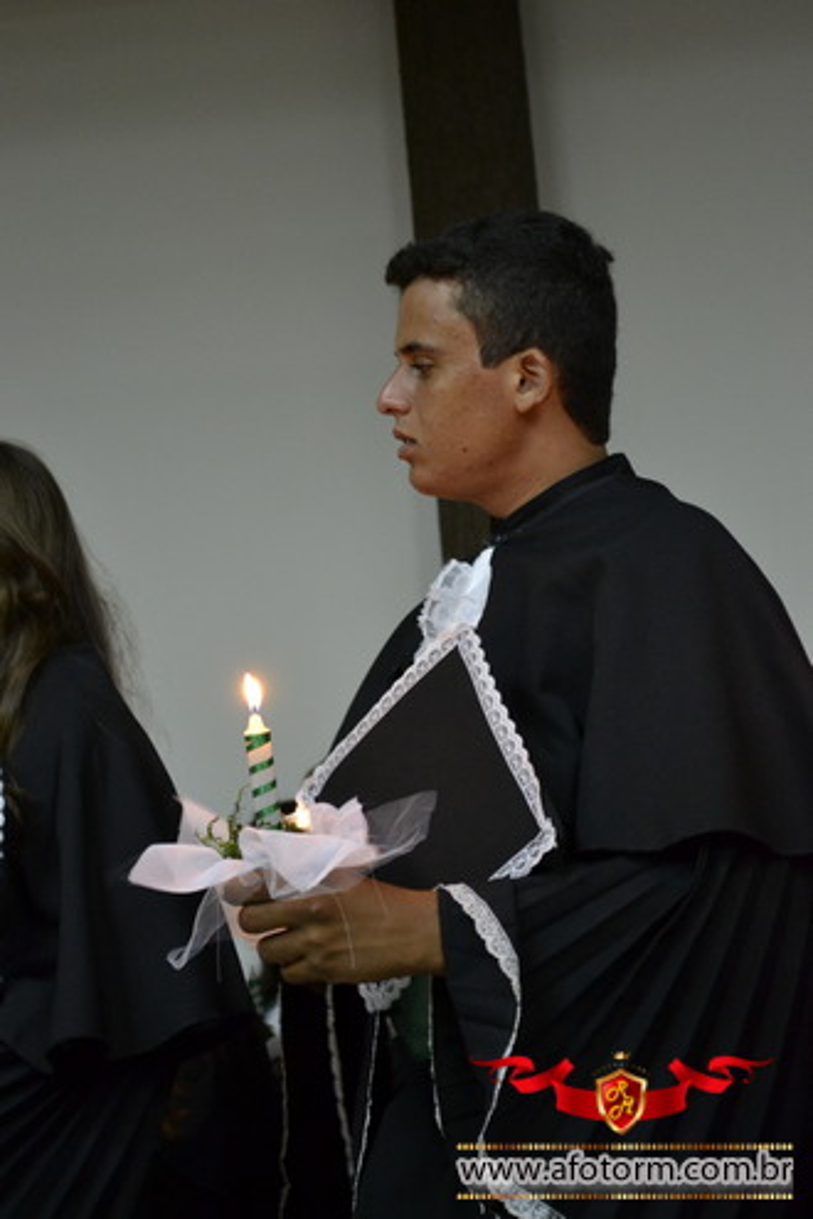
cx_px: 406
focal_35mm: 82
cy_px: 610
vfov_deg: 24.6
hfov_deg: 16.6
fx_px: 2794
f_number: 5.6
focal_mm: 55
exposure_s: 1/15
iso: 2000
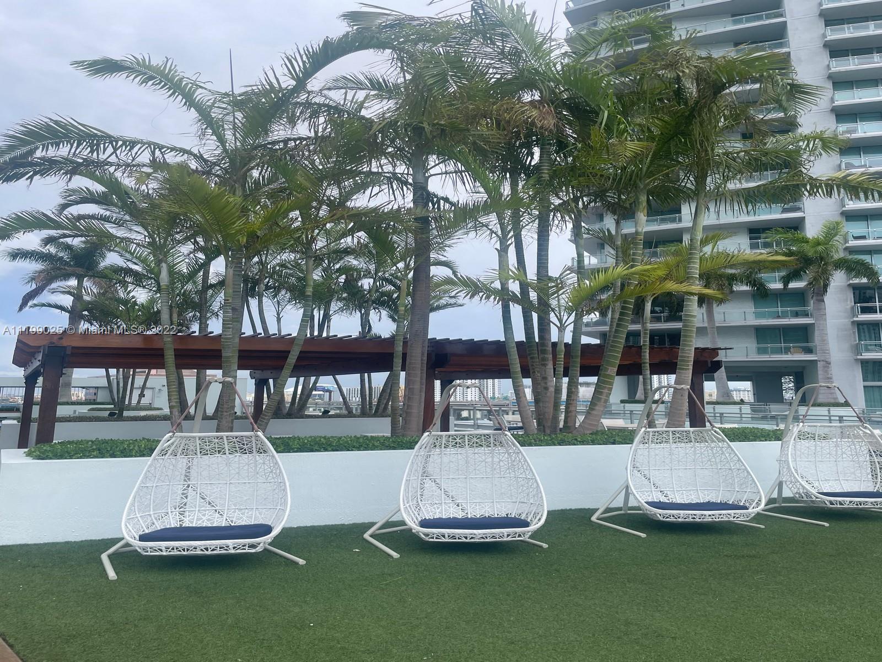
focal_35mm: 26
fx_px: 662
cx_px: 441
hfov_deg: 67.3
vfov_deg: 53.1
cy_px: 331
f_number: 1.6
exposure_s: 1/963
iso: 32
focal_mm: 4.2
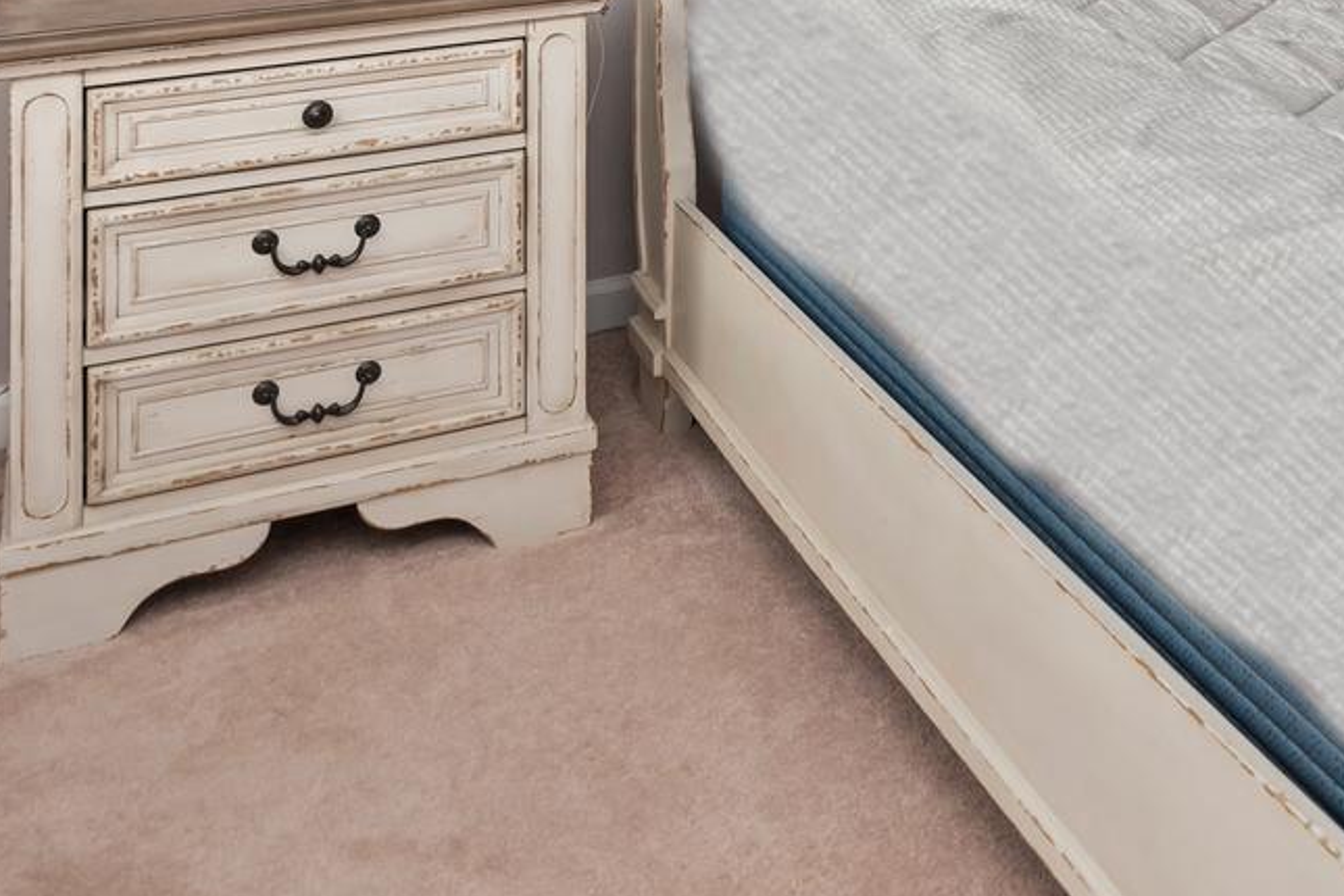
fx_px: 2016
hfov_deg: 33.9
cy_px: -430
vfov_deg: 21.3
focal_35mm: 54
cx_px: 1321
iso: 400
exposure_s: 1/40
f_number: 7.1
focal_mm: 17
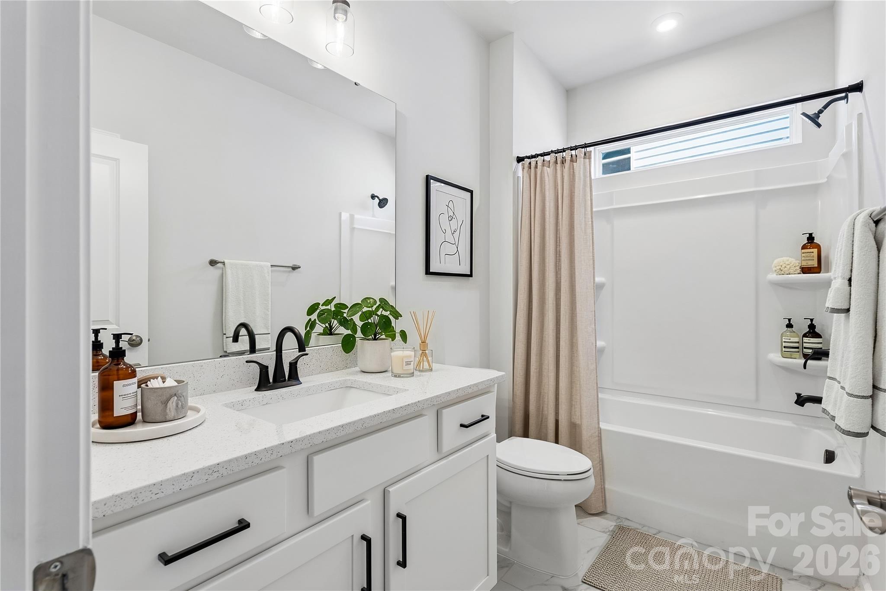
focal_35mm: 16
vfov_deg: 73.7
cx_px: 443
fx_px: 394
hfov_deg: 96.7
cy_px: 296
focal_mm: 16
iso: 400
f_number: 8
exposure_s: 1/20
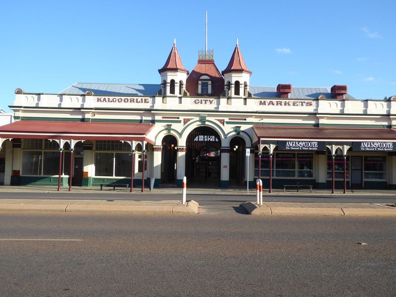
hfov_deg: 51.4
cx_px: 198
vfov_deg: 39.7
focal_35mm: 36
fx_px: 412
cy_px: 148
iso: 80
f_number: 3.7
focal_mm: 6.3
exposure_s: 1/400
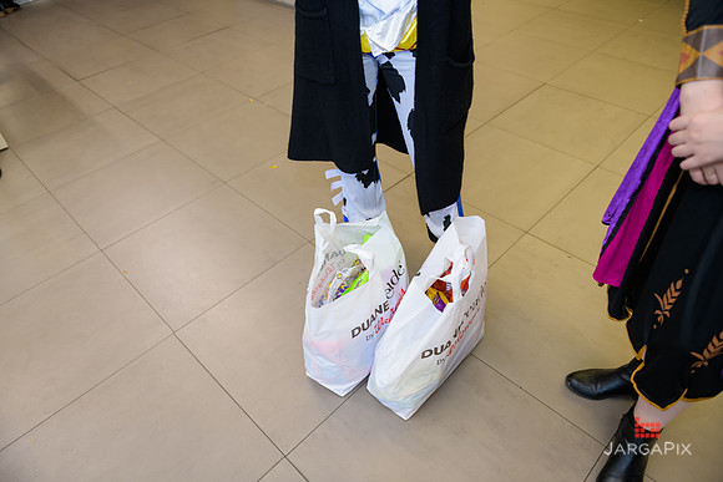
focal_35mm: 24
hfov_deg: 73.7
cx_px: 362
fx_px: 482
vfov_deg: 53.2
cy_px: 241
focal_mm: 24
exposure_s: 1/125
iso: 800
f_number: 3.2
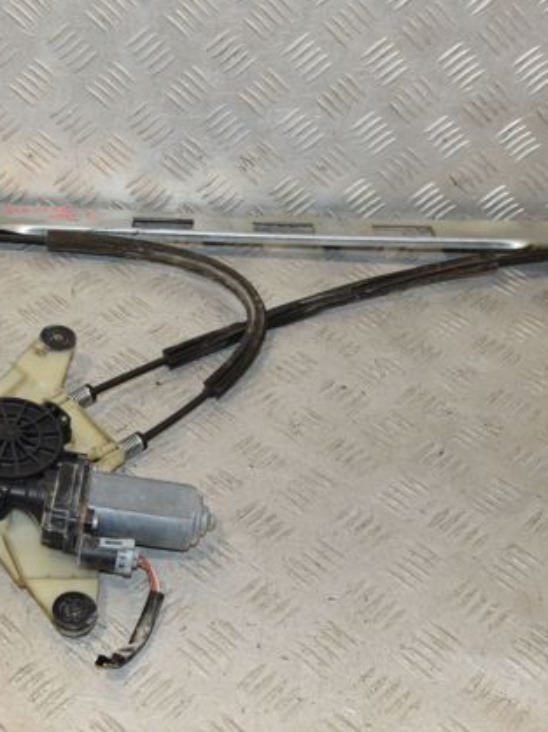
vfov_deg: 36.2
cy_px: 362
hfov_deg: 27.5
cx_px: 235
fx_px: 1120
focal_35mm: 53
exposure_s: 1/200
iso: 800
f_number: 7.1
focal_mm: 24
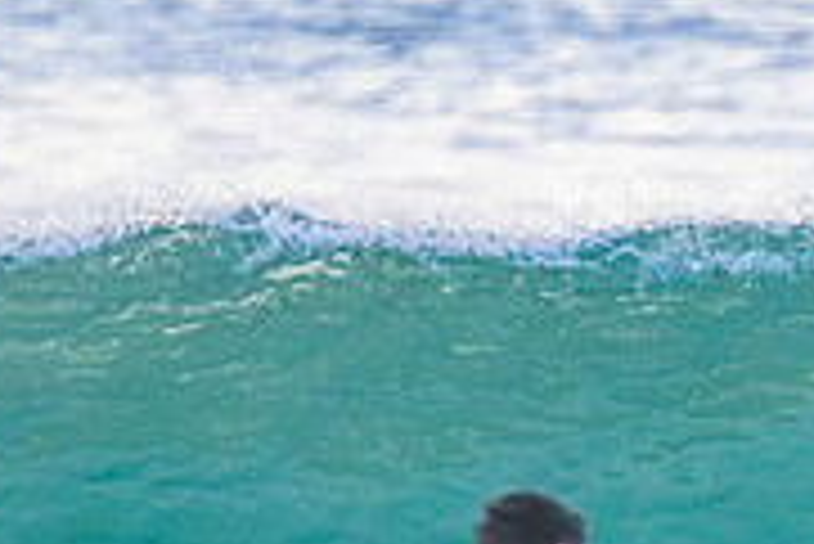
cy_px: 623
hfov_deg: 0.8
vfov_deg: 0.5
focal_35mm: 2559
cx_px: 733
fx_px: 57907
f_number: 11
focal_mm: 800
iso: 5000
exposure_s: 1/1600
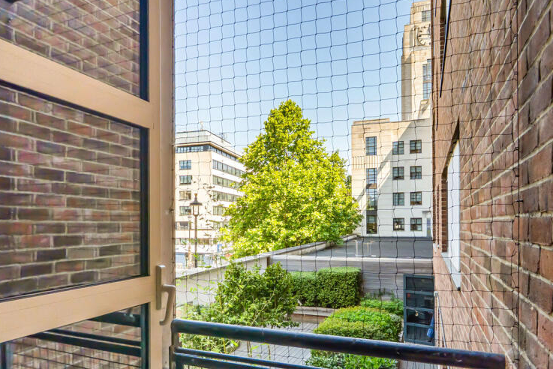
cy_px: 223
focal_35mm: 25
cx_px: 229
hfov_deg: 70.9
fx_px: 384
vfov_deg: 51.0
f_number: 8
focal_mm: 12
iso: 400
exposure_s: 1/250
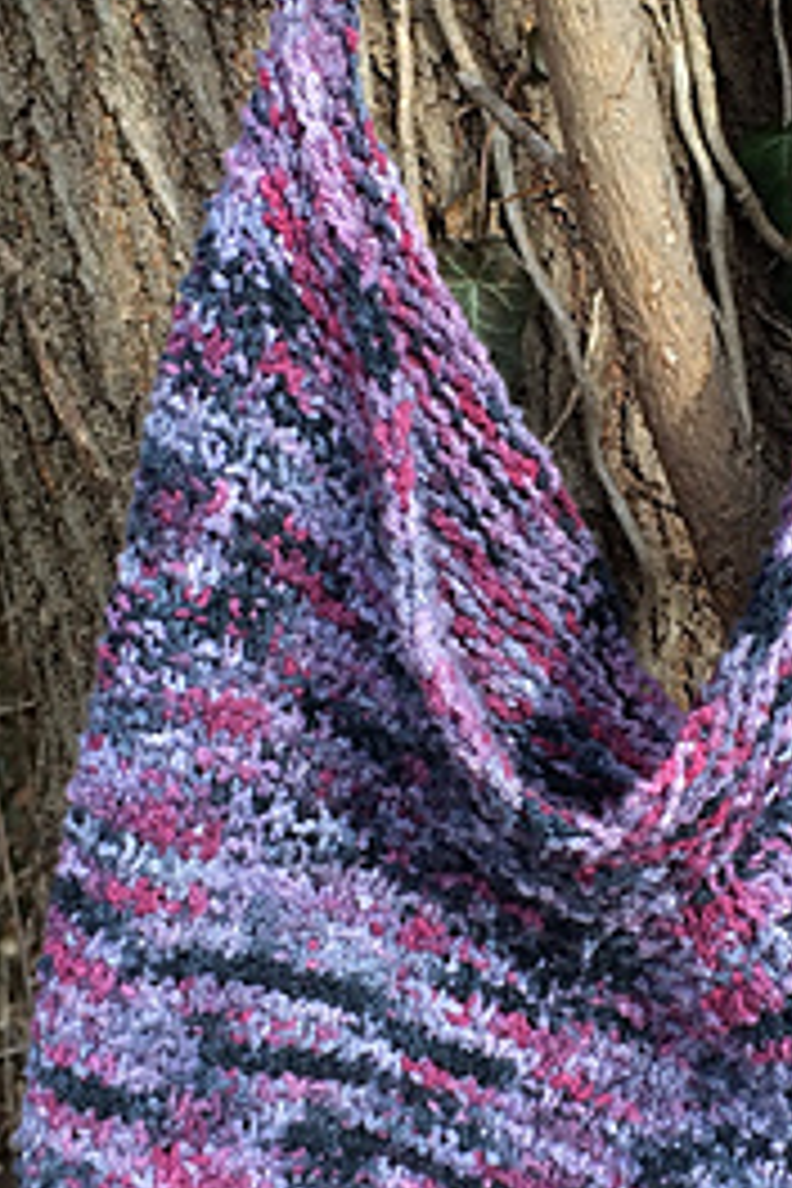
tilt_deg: -15.6
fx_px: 2409
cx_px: 634
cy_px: 612
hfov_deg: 18.5
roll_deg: -1.3
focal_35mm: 73
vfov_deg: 27.7
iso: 32
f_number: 2.2
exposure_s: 1/146
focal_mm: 4.15
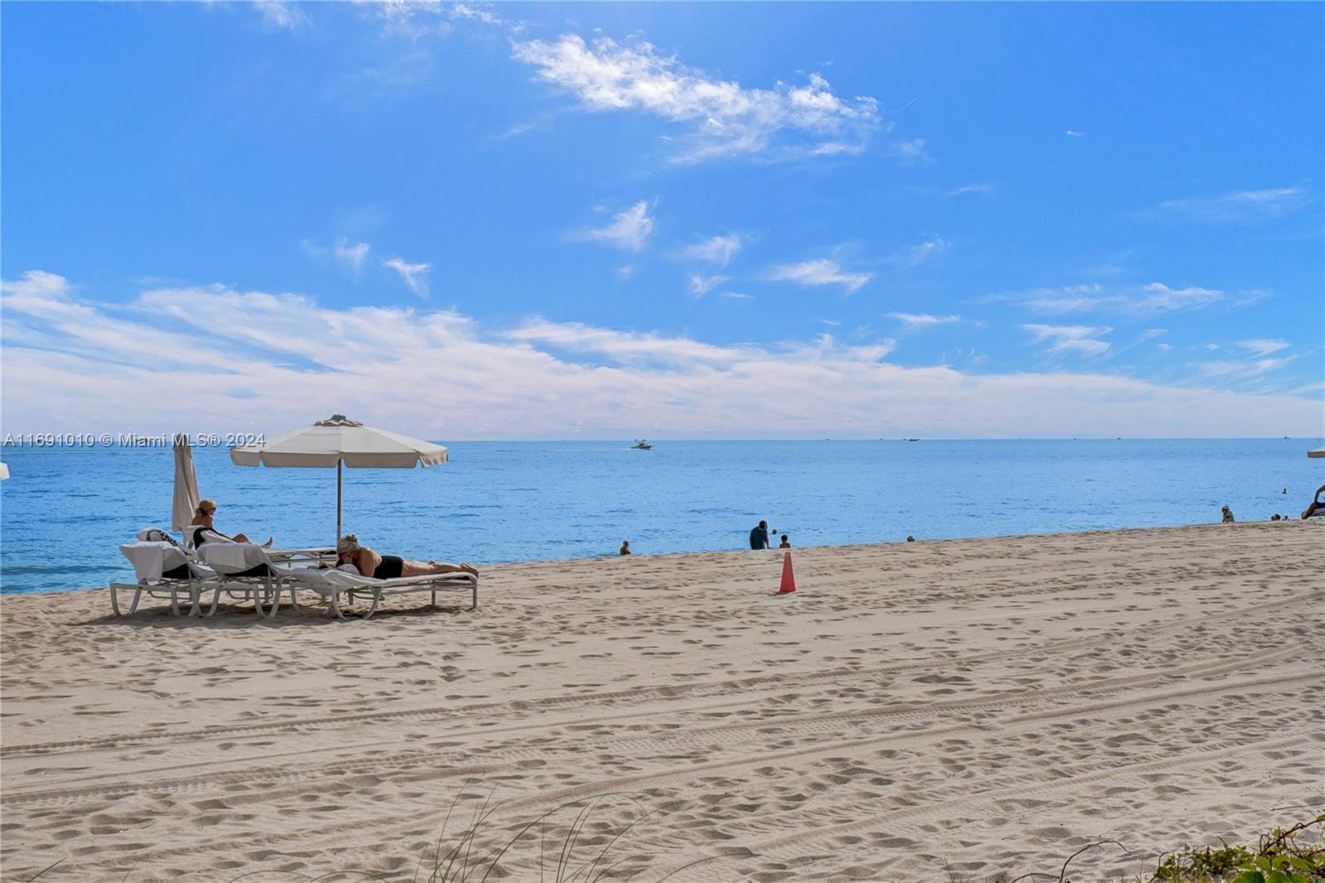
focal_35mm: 52
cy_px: 442
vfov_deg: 26.0
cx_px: 662
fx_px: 1913
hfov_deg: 38.2
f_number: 14
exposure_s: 1/125
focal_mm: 35
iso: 64
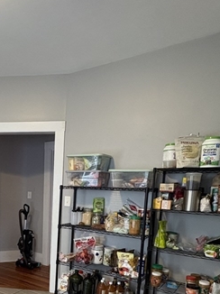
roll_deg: -1.1
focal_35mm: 33
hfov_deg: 39.1
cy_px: 217
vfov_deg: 53.1
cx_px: 13
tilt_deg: -6.0
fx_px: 280
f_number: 2.2
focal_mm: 2.22
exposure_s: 1/60
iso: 320
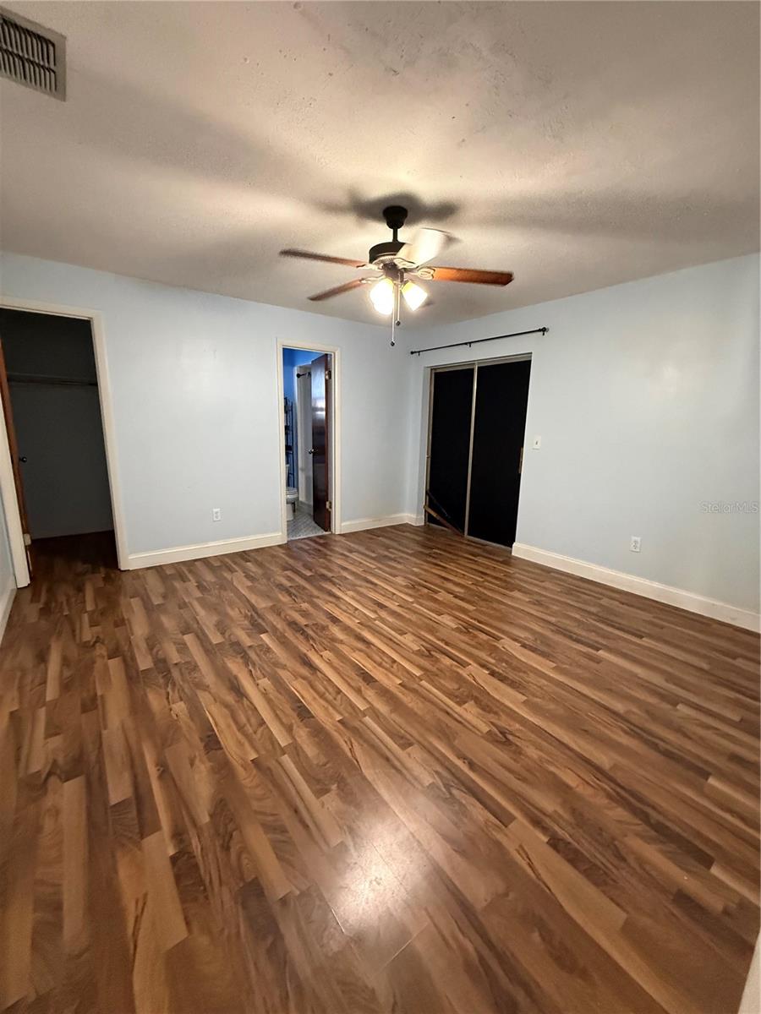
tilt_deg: -11.1
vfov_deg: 102.1
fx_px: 410
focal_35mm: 14
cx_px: 380
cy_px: 507
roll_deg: -1.4
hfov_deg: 85.7
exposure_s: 1/60
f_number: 2.2
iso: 800
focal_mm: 2.22
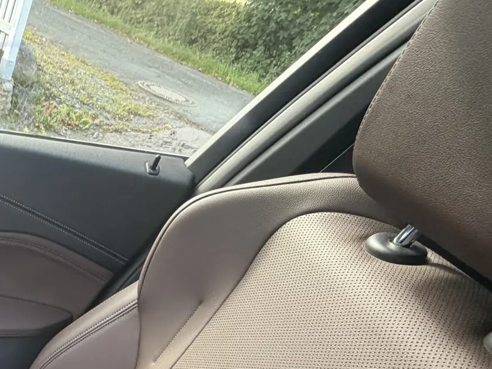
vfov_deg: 38.5
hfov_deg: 44.3
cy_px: 379
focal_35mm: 32
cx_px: -42
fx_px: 455
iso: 125
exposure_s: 1/121
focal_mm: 2.22
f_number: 2.2
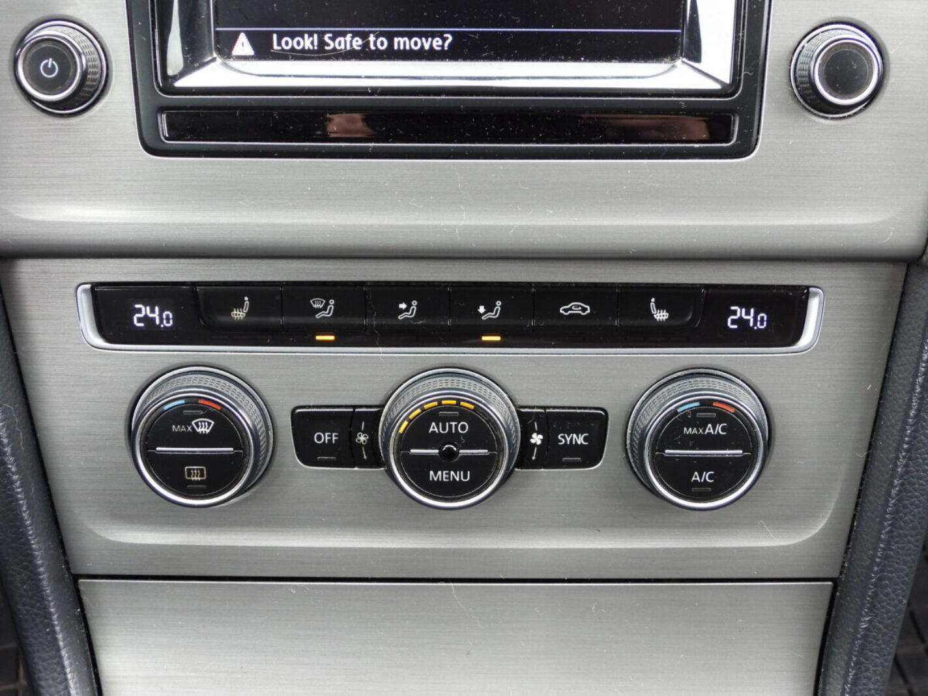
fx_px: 1340
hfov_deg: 38.2
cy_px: 348
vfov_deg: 29.1
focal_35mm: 50
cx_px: 464
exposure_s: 1/30
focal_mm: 9
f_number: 3.2
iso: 220
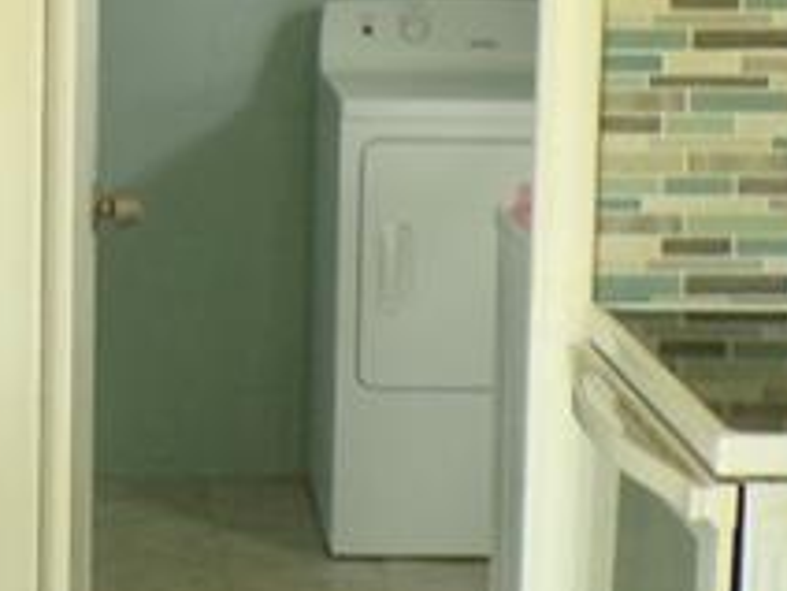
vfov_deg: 11.0
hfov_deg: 14.5
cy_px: 171
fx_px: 3069
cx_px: 174
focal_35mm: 135
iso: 194
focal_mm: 5
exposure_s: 1/34
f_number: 3.1
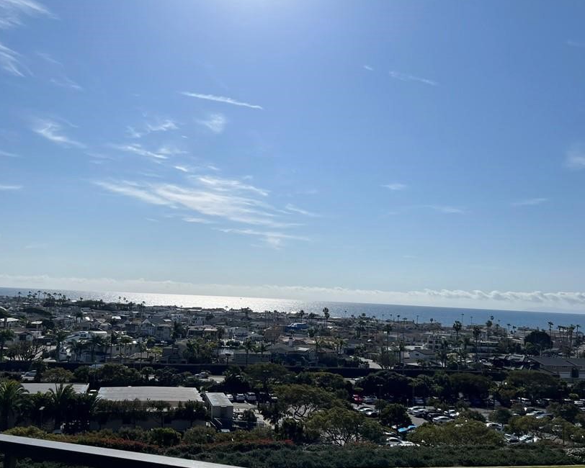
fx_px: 554
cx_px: 285
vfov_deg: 45.8
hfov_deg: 55.6
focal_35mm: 32
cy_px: 238
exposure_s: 1/15152
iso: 50
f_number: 1.6
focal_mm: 5.1
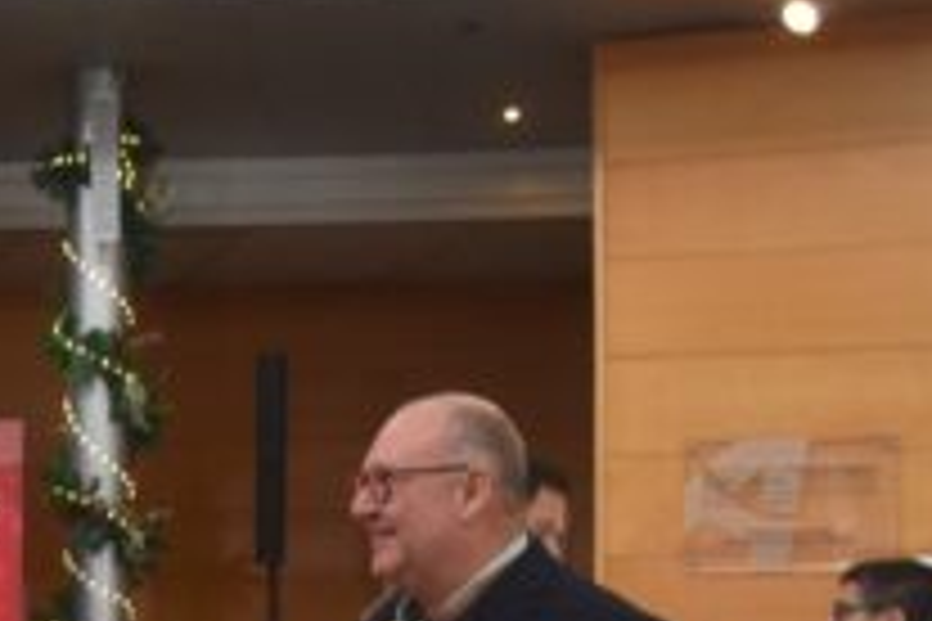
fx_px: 2525
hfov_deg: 19.9
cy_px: 574
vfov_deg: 13.9
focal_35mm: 98
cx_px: -108
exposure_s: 1/100
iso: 800
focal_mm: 21
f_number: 5
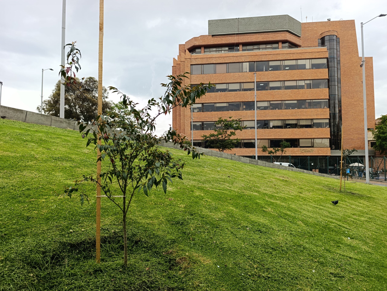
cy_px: 146
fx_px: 258
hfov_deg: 73.8
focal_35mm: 23
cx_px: 194
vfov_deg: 59.0
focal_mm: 6.14
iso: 50
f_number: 1.6
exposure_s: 1/183
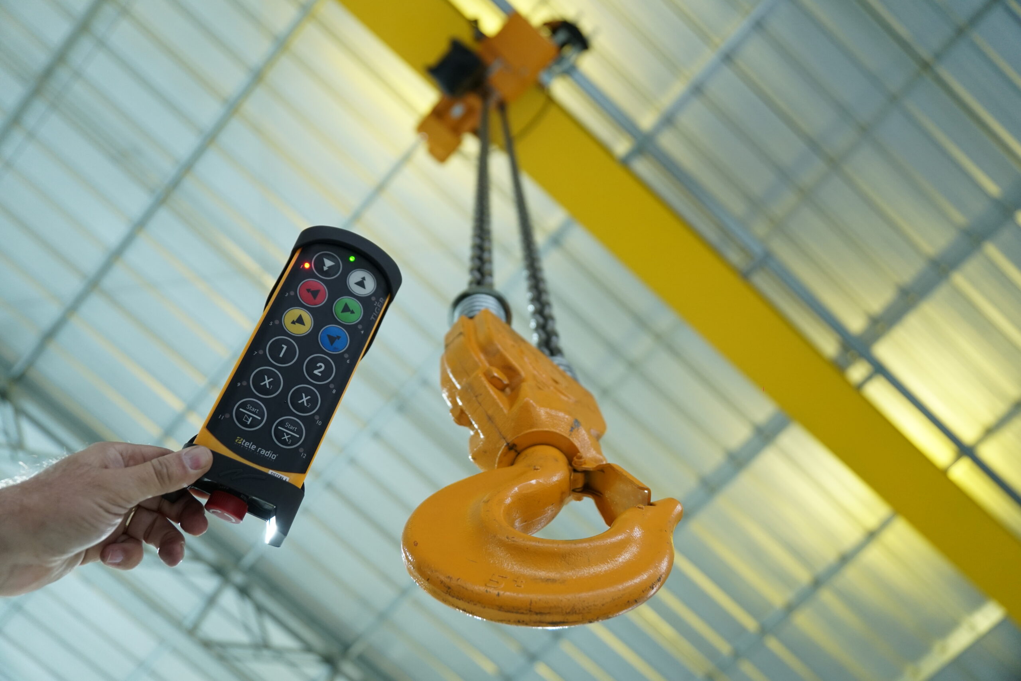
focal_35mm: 33
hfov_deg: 57.2
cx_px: 510
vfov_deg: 40.0
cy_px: 340
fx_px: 936
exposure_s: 1/100
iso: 800
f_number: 2.8
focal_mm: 22
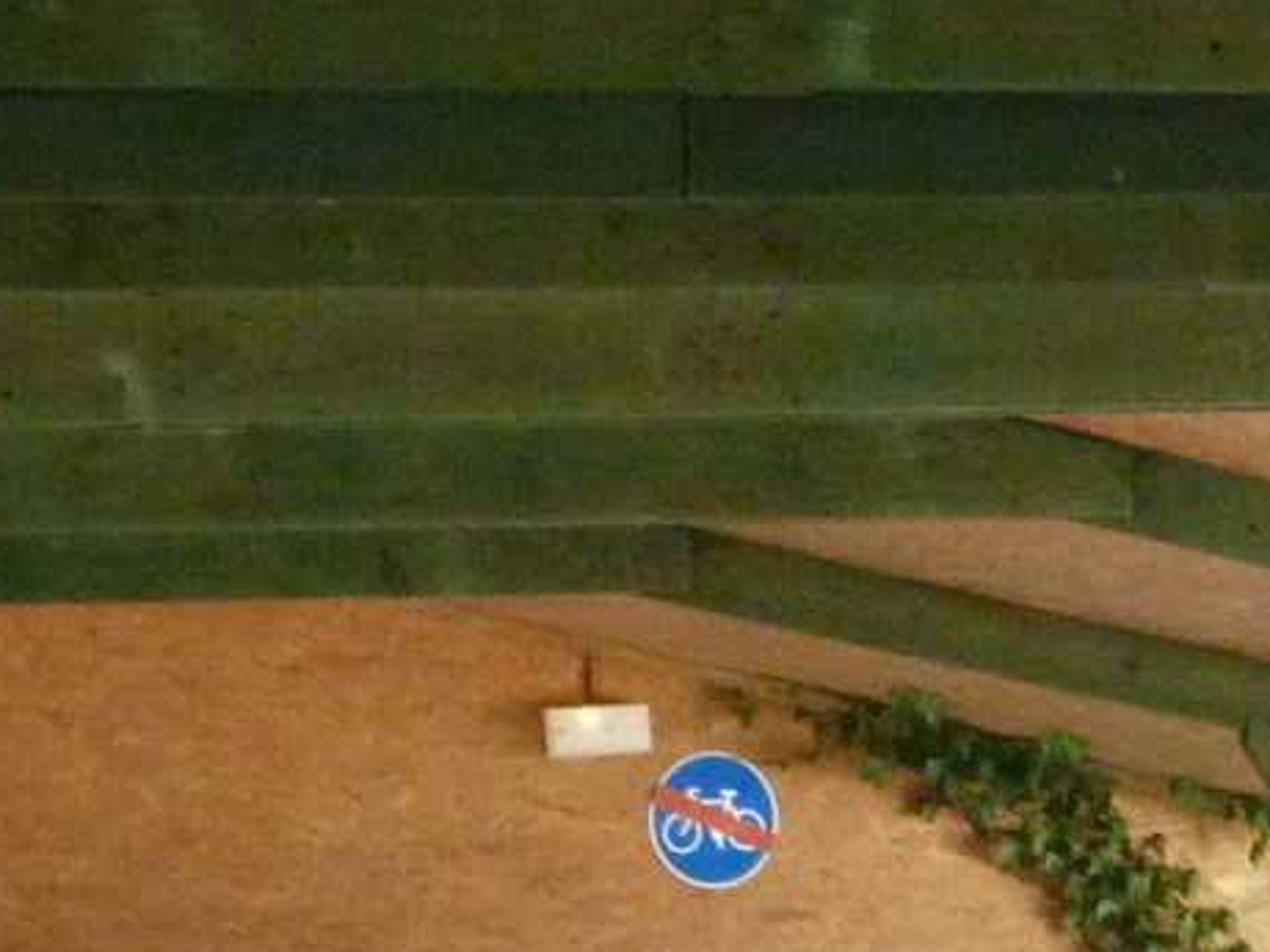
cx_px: 1599
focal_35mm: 278
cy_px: 1518
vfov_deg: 5.3
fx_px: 10199
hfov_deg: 7.1
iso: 320
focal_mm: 9
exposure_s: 1/60
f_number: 3.2
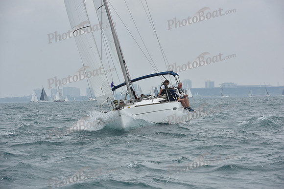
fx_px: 1381
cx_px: 142
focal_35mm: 175
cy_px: 94
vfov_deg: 7.9
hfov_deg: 11.7
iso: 250
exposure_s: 1/800
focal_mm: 175
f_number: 10
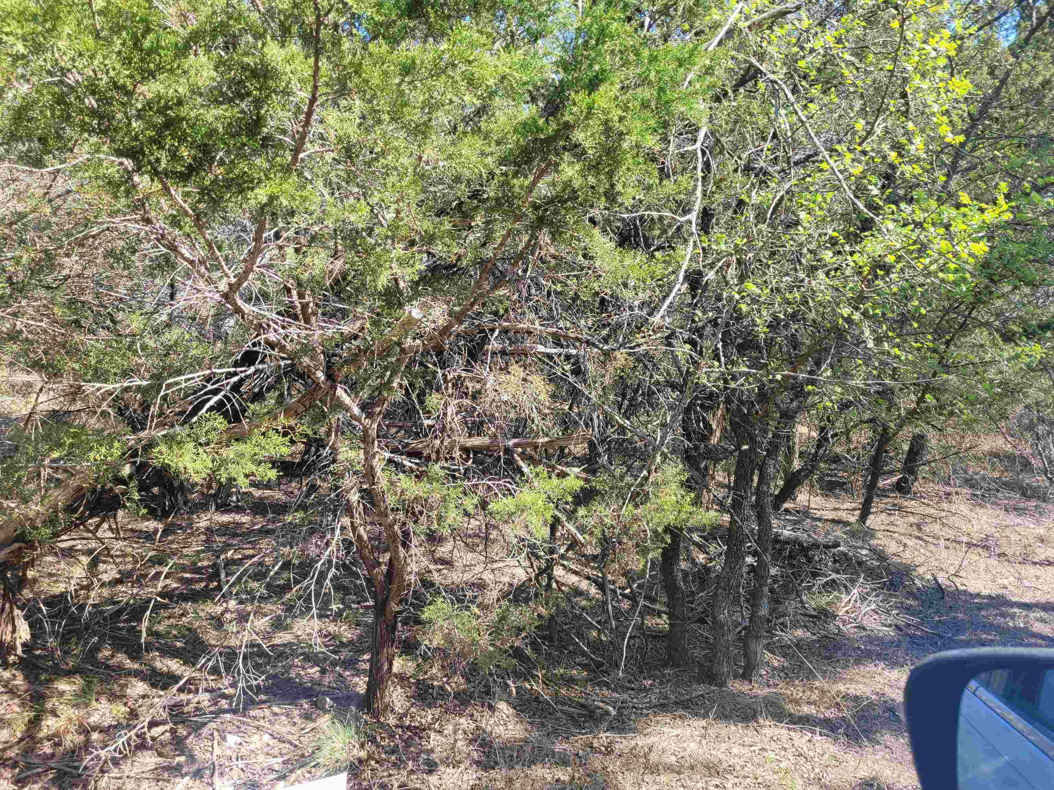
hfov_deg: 67.3
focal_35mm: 26
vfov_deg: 53.1
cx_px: 527
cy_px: 395
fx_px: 792
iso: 40
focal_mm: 5.4
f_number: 1.8
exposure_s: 1/462
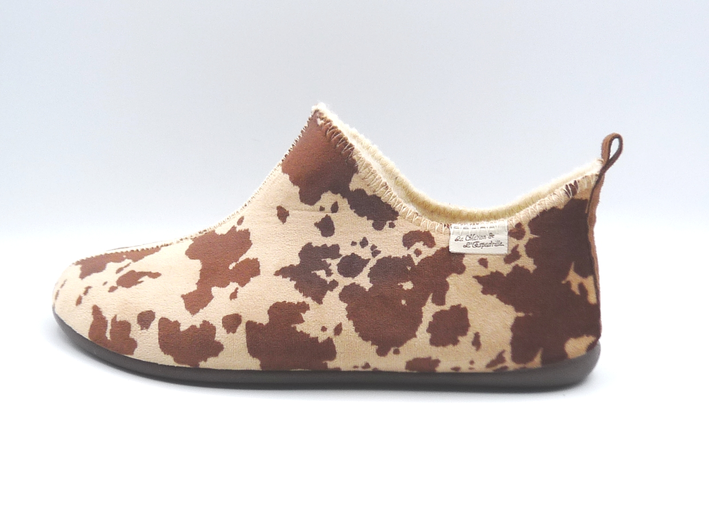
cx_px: 354
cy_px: 266
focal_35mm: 49
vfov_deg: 29.7
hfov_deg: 38.9
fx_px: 1004
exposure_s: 1/200
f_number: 4.5
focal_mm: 4.8
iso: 100
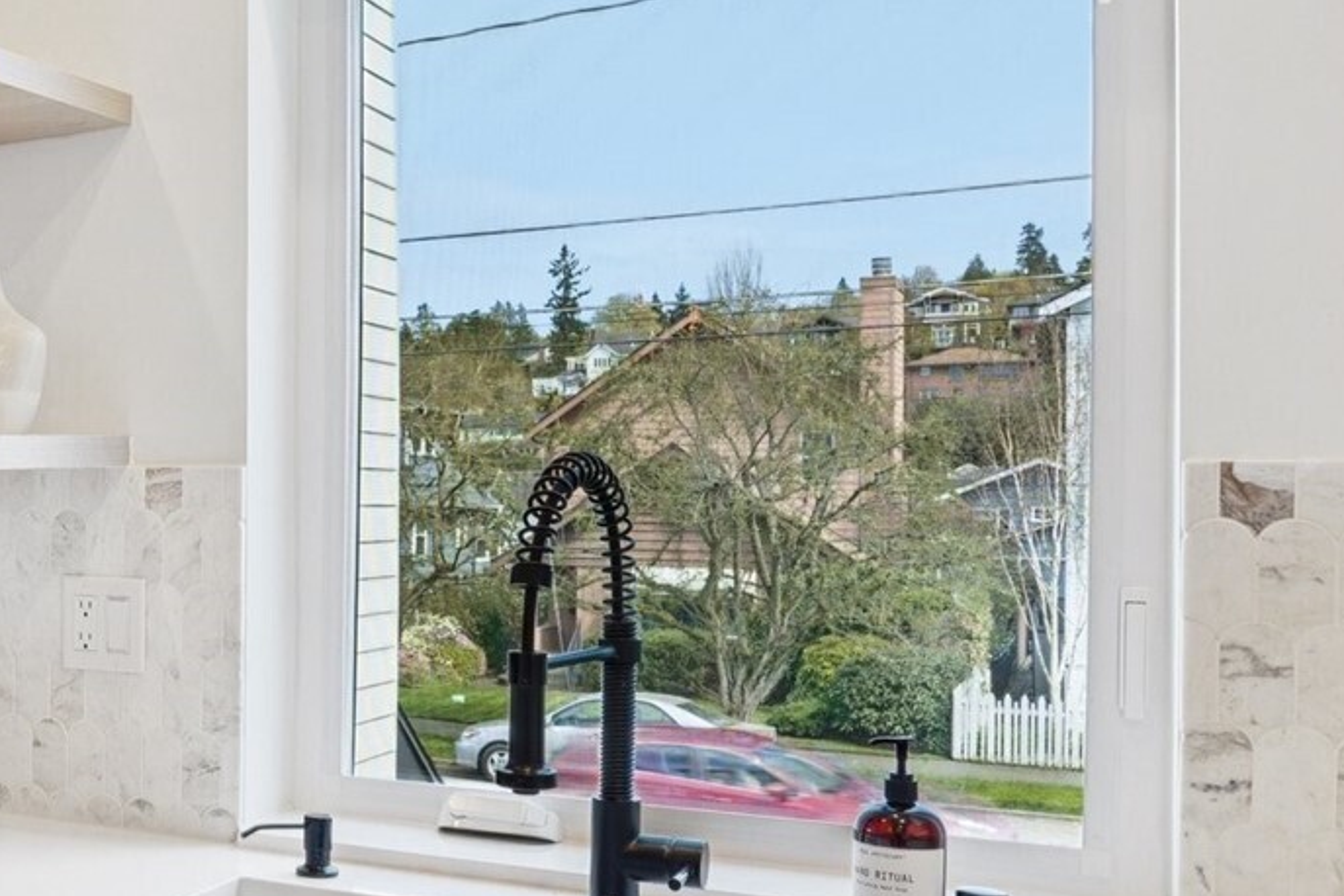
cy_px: 510
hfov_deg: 39.3
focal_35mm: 42
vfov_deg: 31.8
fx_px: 1568
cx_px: -81
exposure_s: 1/45
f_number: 8
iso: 400
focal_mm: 17
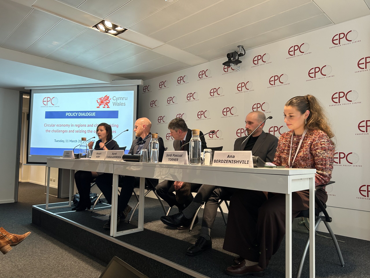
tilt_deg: +3.9
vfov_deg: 53.1
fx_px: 278
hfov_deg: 67.3
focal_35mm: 26
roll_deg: -1.2
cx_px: 185
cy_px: 139
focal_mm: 5.7
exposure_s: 1/50
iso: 80
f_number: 1.5
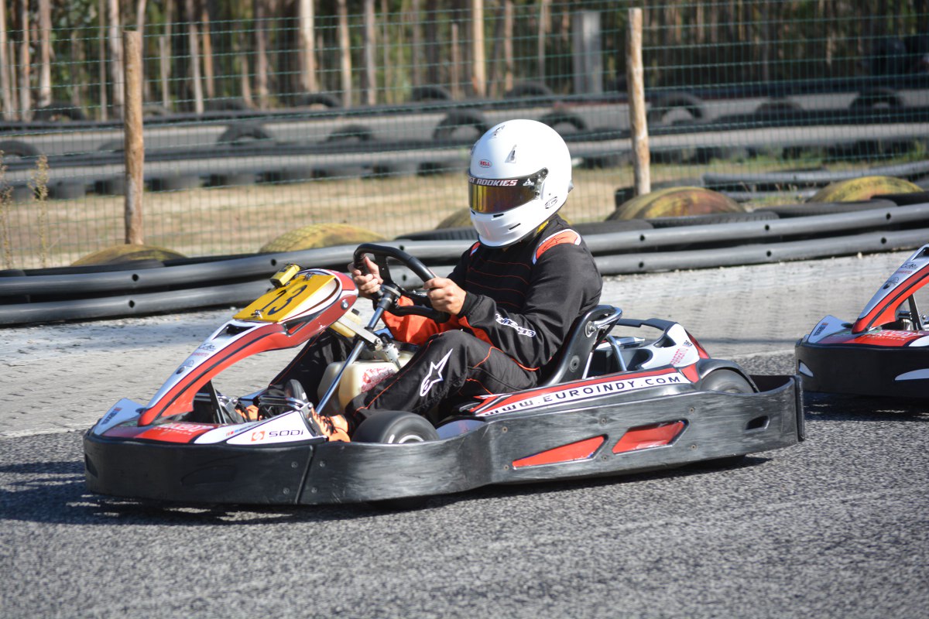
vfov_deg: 9.3
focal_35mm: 147
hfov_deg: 14.0
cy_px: 310
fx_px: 3793
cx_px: 464
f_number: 5
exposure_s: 1/1250
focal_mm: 98
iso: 400
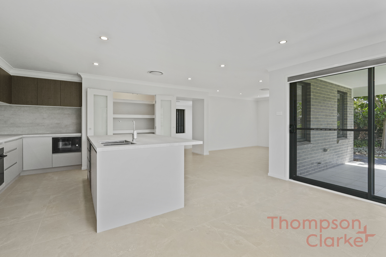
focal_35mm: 16
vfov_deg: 72.1
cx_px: 193
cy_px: 128
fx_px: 177
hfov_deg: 95.0
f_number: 9
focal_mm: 11
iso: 500
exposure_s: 1/30
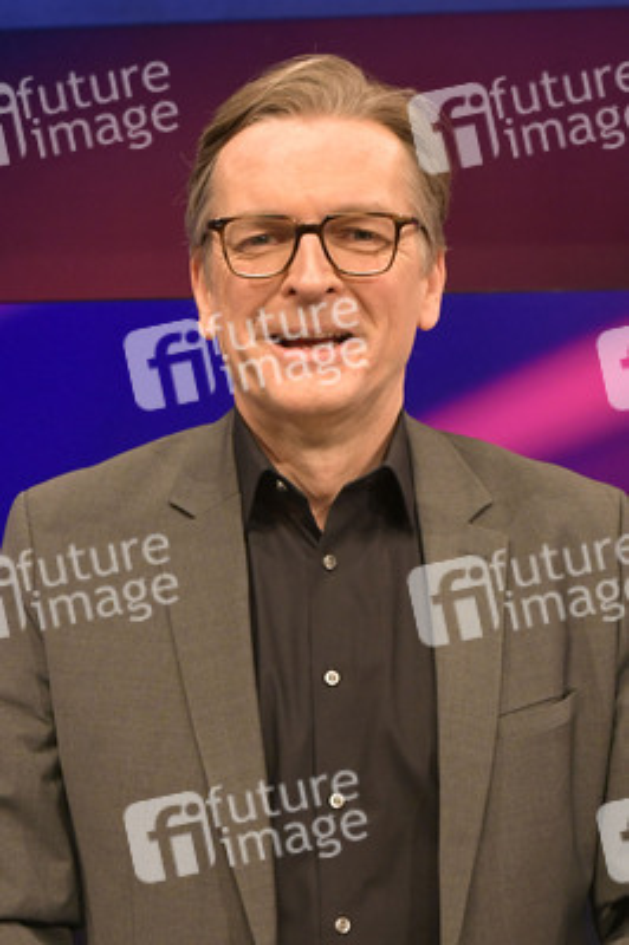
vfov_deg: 55.8
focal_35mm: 34
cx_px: 314
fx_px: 893
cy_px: 472
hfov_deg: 38.8
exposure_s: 1/200
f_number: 5.6
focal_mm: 34
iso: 2000
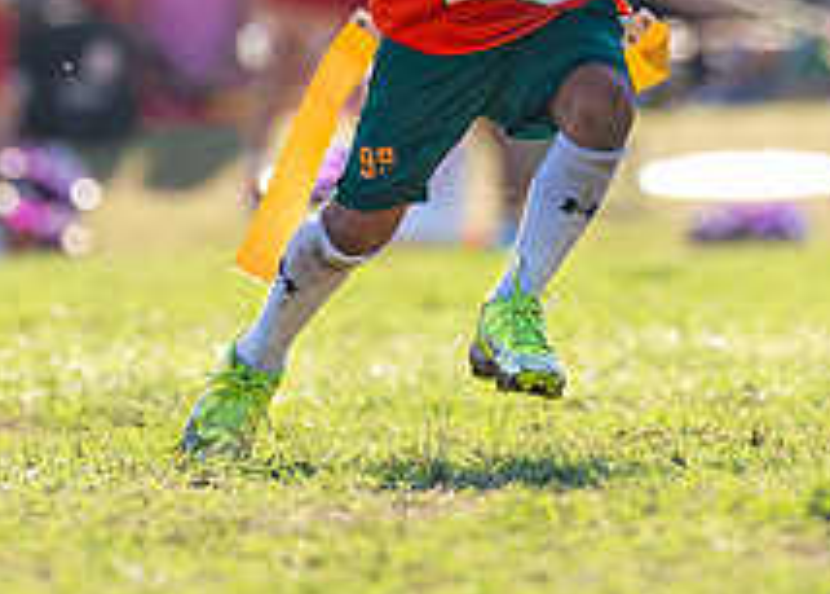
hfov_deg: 1.8
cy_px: -81
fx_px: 26858
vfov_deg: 1.3
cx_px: 368
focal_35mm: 1139
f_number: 2.8
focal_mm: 200
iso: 250
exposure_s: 1/2500
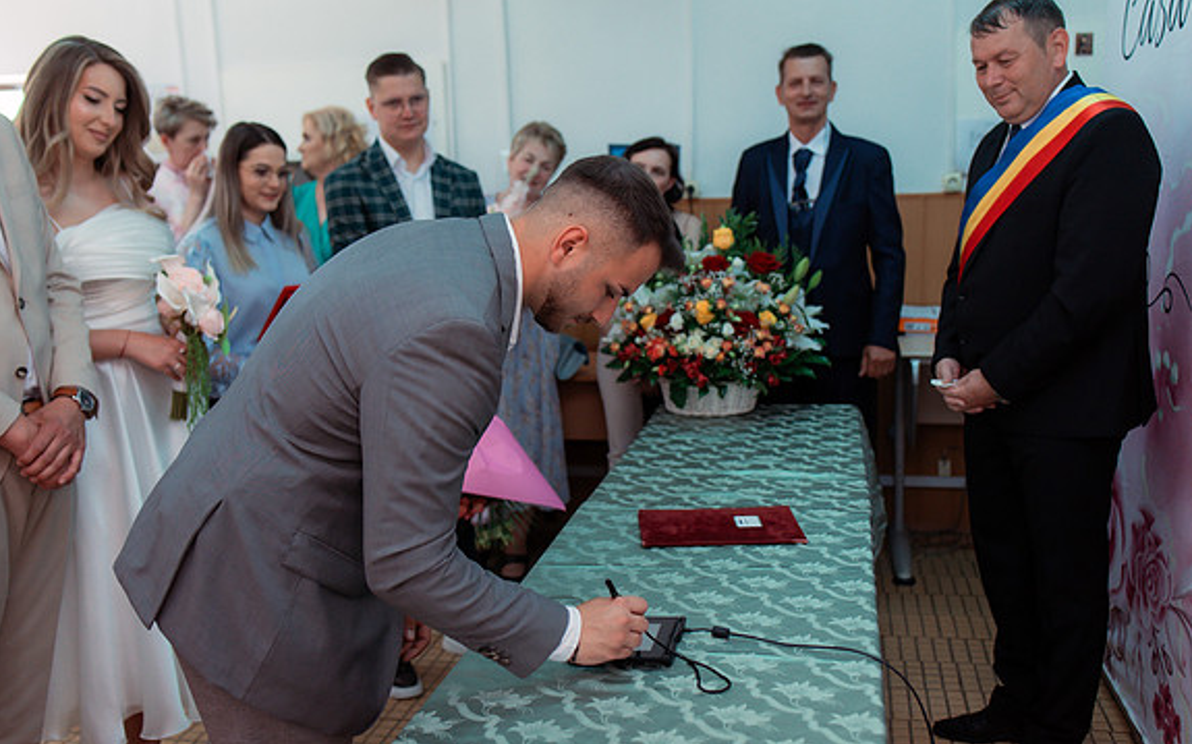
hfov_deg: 54.0
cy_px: 399
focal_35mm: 36
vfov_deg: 35.3
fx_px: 1169
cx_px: 597
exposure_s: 1/320
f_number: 3.2
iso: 800
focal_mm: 35
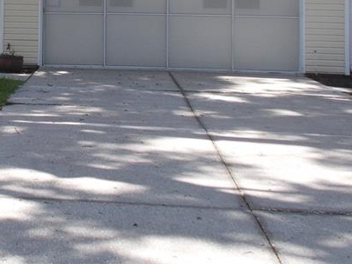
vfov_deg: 16.6
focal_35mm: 86
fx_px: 875
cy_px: -35
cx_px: -31
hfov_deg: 21.6
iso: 80
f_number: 3.6
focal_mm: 6
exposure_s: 1/320
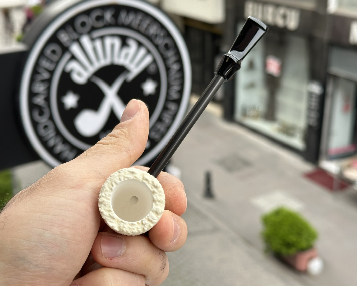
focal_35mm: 51
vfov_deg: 29.7
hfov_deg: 36.6
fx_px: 539
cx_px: 170
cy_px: 142
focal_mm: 6.86
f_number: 1.78
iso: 64
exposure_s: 1/887
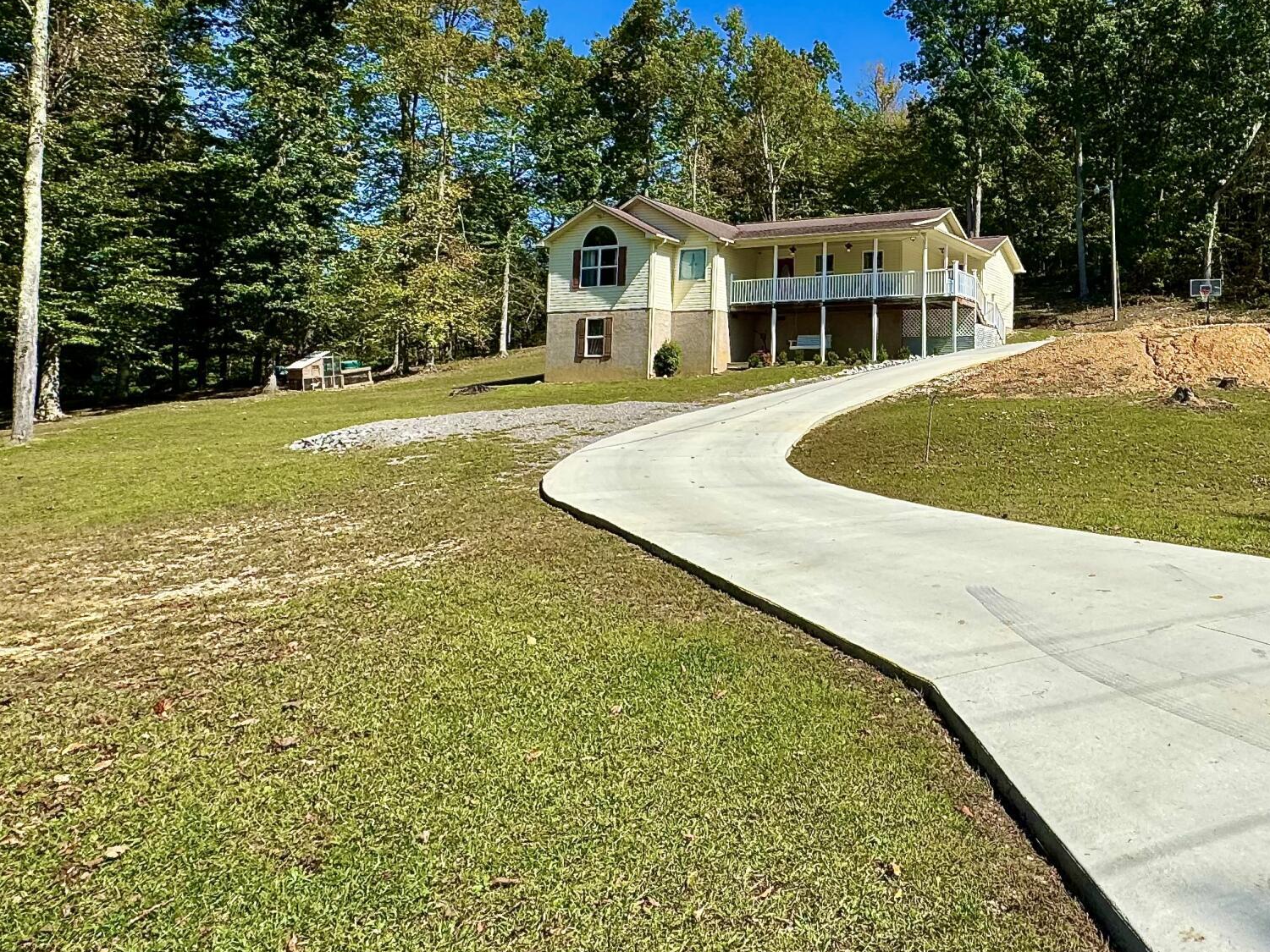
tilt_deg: +5.7
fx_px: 1027
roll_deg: -0.6
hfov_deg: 59.3
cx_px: 985
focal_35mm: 28
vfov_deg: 49.0
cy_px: 324
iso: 50
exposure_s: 1/2494
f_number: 2.2
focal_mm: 2.22
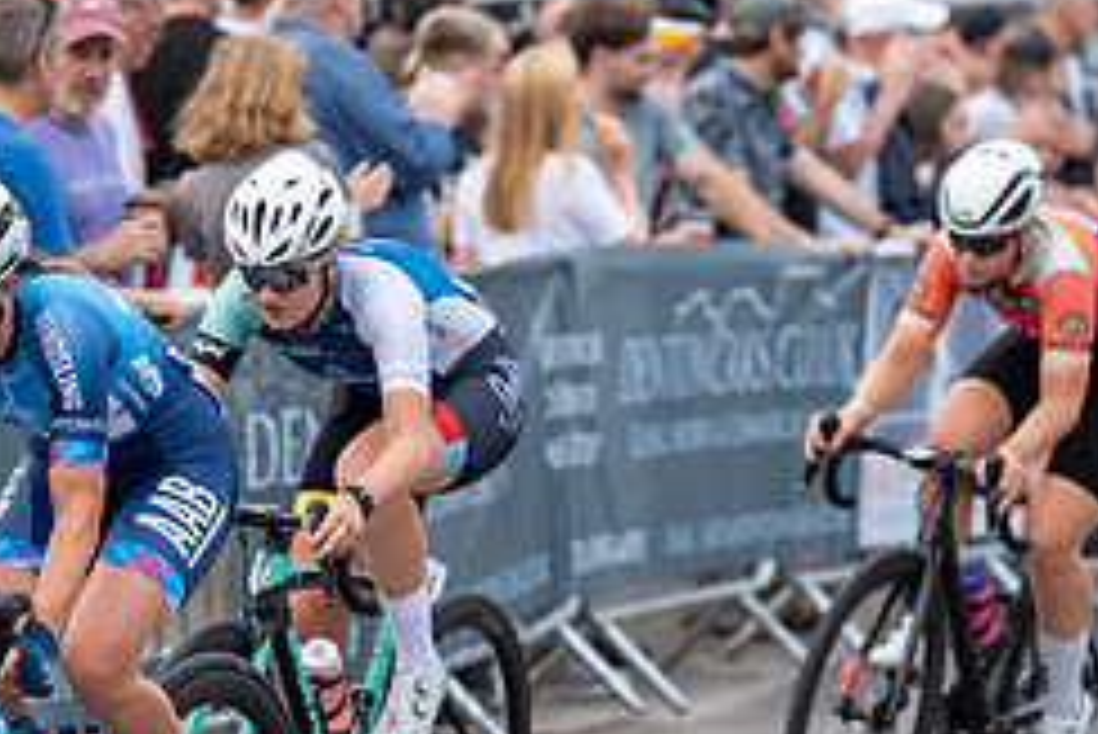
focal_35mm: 321
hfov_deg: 6.4
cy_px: 367
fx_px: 9796
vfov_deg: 4.3
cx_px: 58
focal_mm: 135
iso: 500
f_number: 3.2
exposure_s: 1/1000
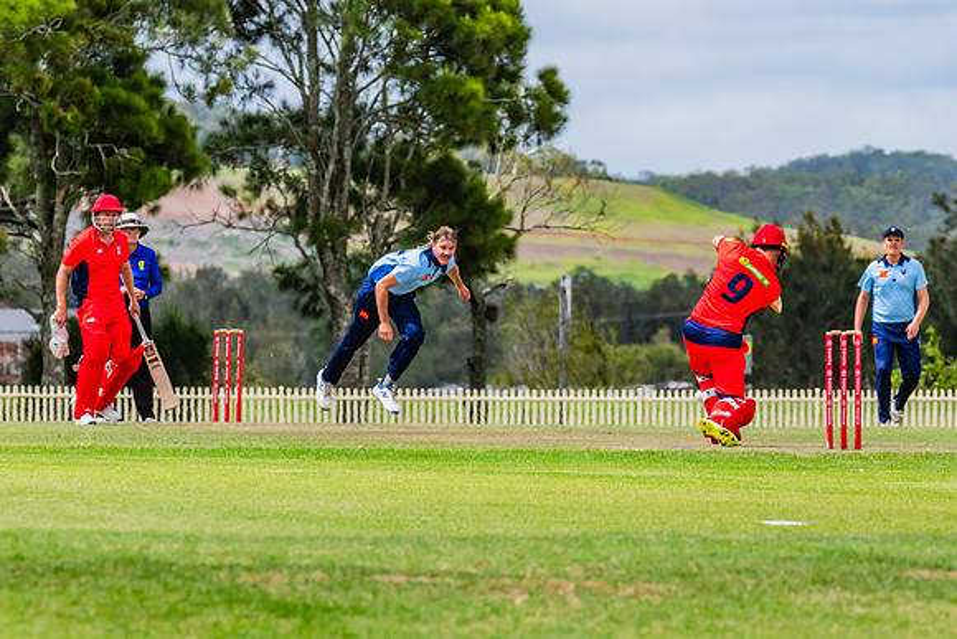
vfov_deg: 3.2
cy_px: 305
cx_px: 499
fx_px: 11303
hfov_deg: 4.8
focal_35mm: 425
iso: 800
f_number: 13
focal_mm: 360
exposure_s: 1/1250
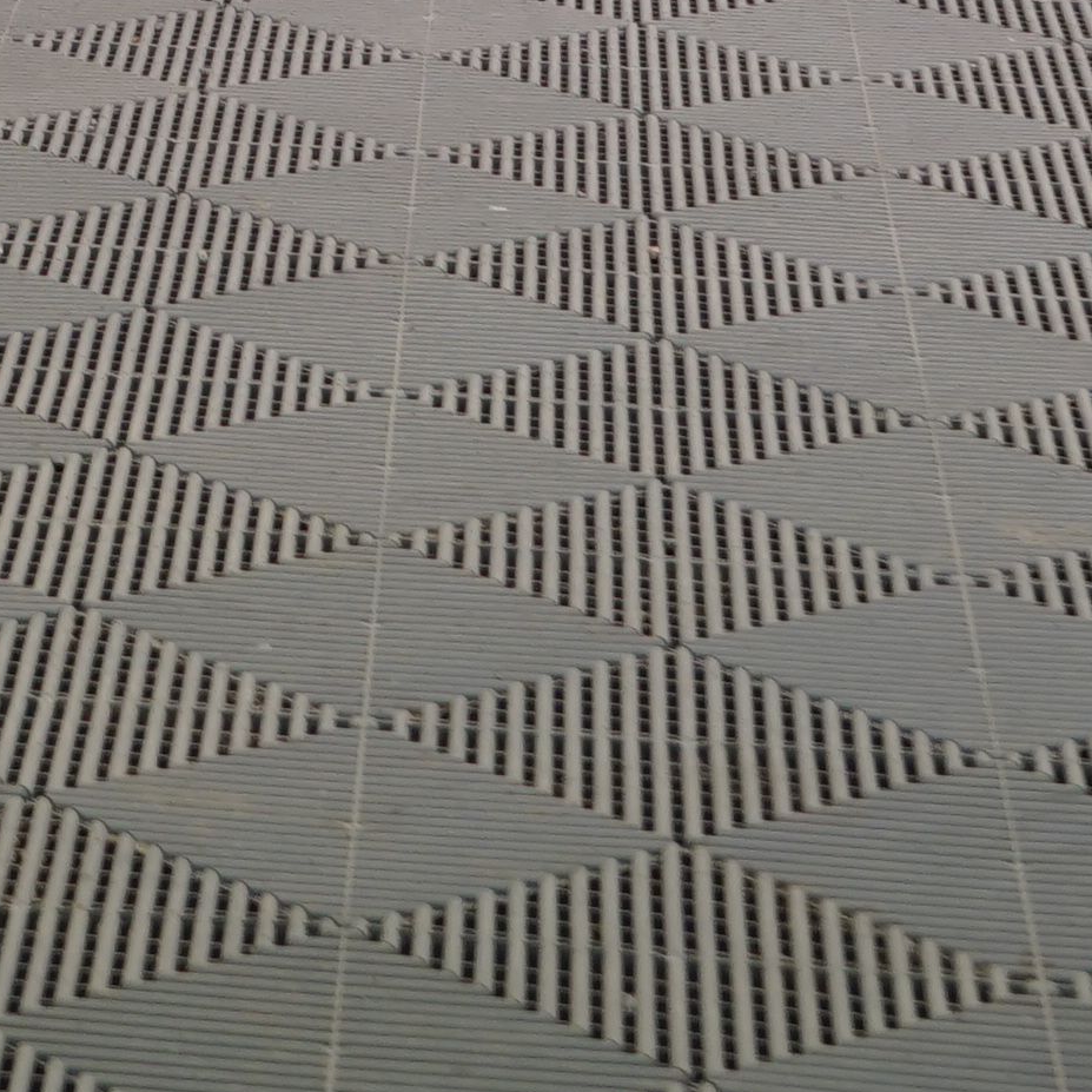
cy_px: -1044
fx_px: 6282
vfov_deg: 9.3
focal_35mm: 176
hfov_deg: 9.3
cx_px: -1094
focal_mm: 32
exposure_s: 1/30
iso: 400
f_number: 5.6
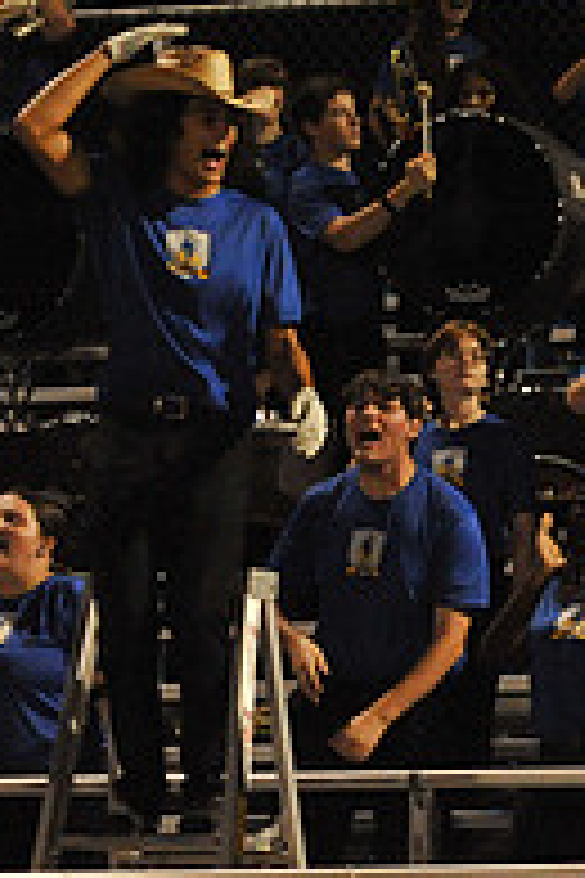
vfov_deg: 8.0
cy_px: 536
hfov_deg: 5.3
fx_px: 6240
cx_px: 1202
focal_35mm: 256
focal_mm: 86
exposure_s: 1/200
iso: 6400
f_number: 6.3
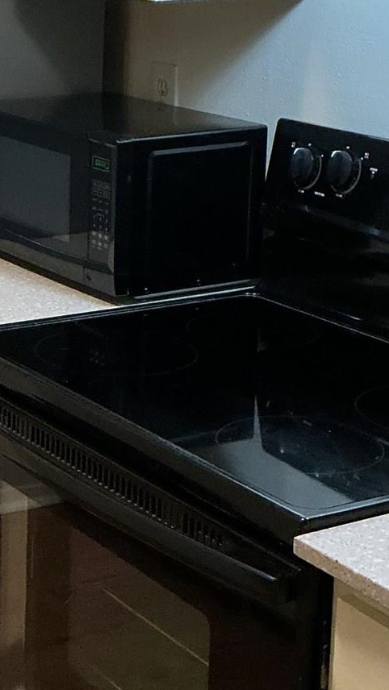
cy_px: 202
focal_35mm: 85
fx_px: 1557
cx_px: 9
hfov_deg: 14.0
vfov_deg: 24.8
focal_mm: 3
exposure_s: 1/60
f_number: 1.8
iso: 160
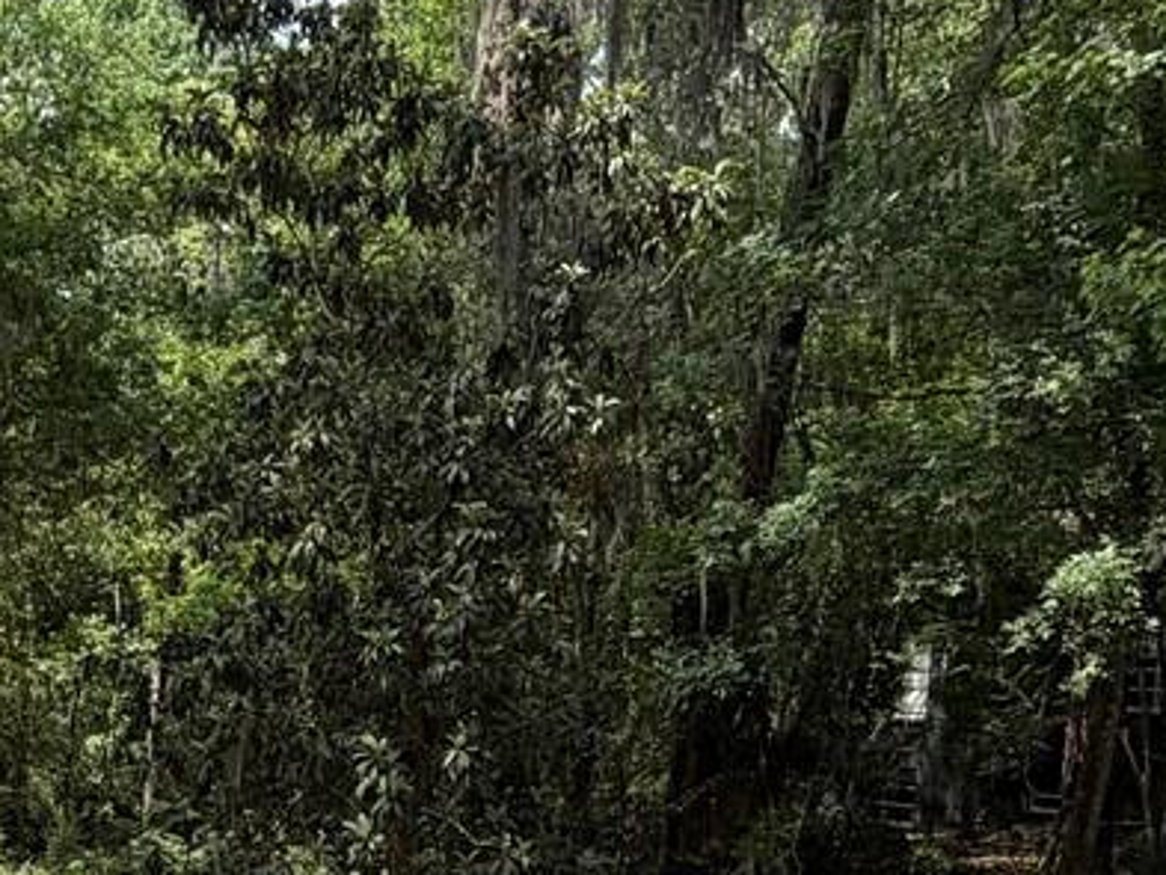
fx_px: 1921
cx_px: 231
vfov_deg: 23.6
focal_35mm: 57
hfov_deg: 32.8
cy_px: 1023
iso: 40
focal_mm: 2.22
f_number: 2.2
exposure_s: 1/596
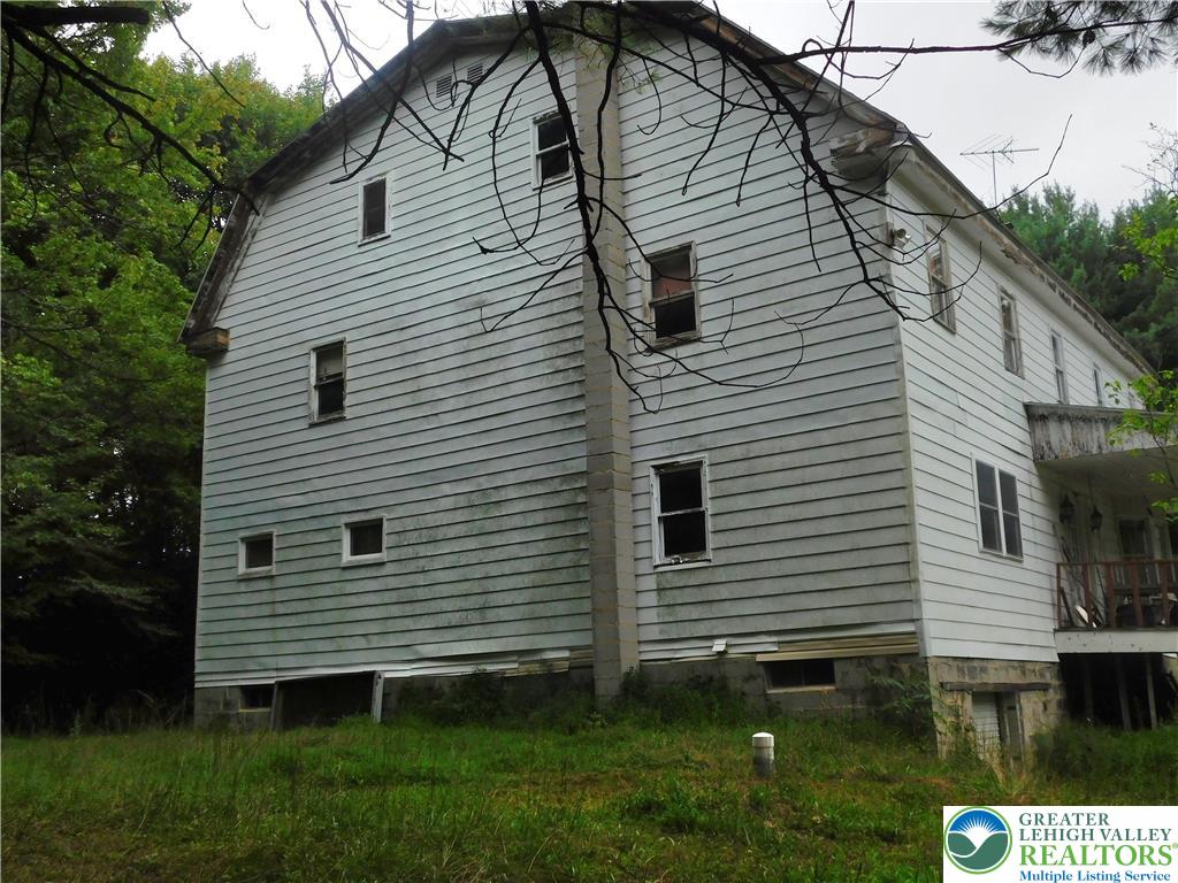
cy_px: 442
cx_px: 589
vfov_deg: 39.7
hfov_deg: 51.4
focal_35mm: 36
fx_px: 1225
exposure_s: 1/667
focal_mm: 6.3
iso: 125
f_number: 3.5
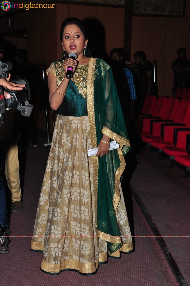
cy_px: 143
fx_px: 417
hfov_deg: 25.7
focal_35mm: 52
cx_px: 95
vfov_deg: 37.9
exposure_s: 1/125
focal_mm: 35
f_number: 14
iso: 500
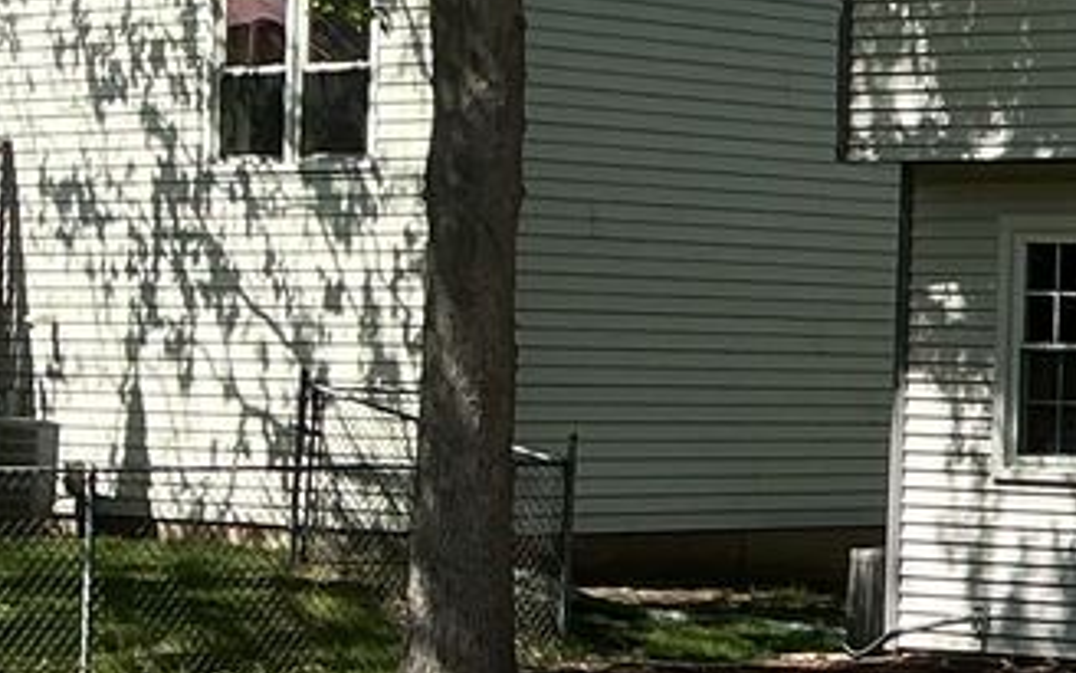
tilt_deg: +1.4
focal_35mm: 135
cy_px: 302
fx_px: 3959
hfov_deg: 13.5
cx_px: 2063
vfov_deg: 9.7
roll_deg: -0.8
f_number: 1.8
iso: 25
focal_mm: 3
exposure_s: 1/1098
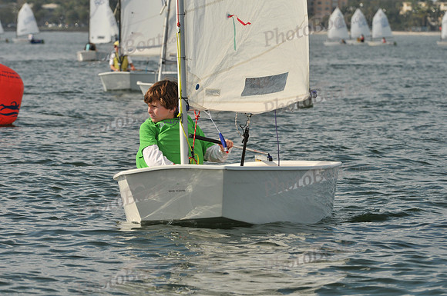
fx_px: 3720
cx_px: 224
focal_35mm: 300
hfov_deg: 6.9
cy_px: 148
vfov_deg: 4.6
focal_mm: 200
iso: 200
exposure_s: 1/640
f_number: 9
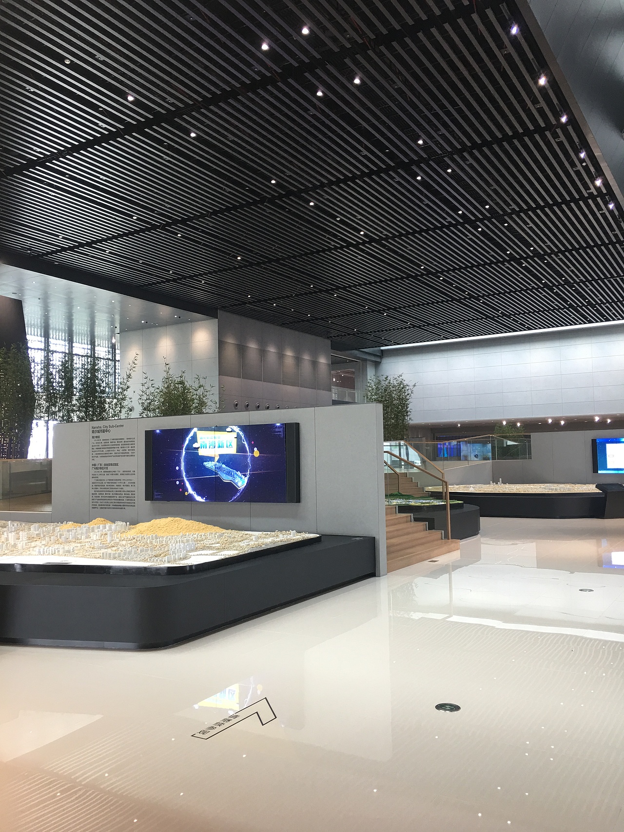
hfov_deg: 48.2
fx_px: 697
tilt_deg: +4.8
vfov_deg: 61.7
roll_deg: +1.2
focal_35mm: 29
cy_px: 416
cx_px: 312
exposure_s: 1/17
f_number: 2.2
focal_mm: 4.15
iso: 32
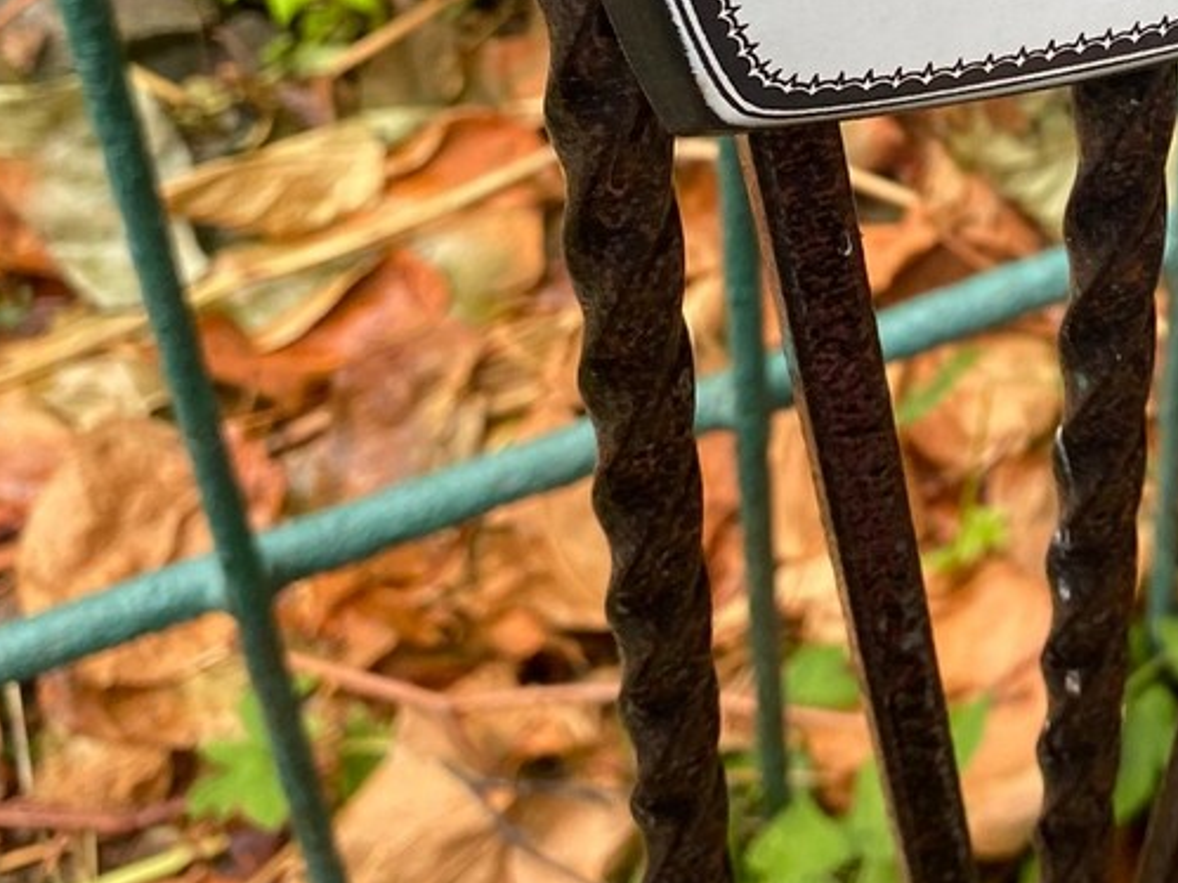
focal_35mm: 75
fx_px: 2552
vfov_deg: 18.9
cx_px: 1291
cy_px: -61
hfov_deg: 24.3
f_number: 1.8
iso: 40
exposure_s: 1/122
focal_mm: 4.25
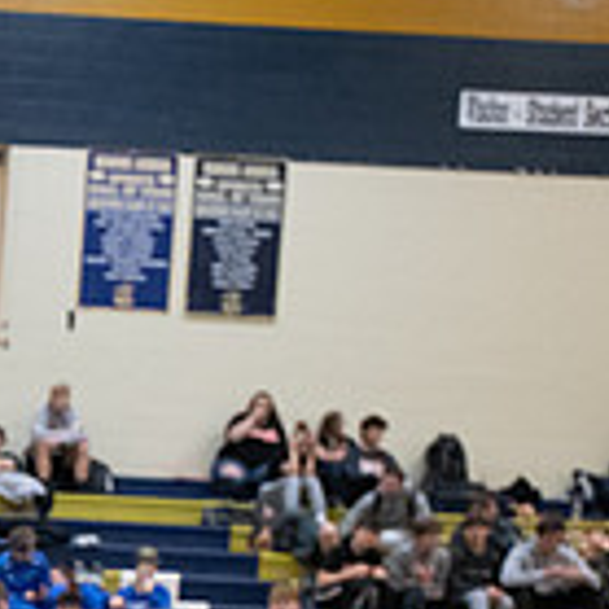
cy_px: 708
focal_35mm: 124
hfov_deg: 12.4
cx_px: -605
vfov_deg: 13.7
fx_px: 2468
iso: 5000
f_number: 5.6
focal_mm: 35
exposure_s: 1/160
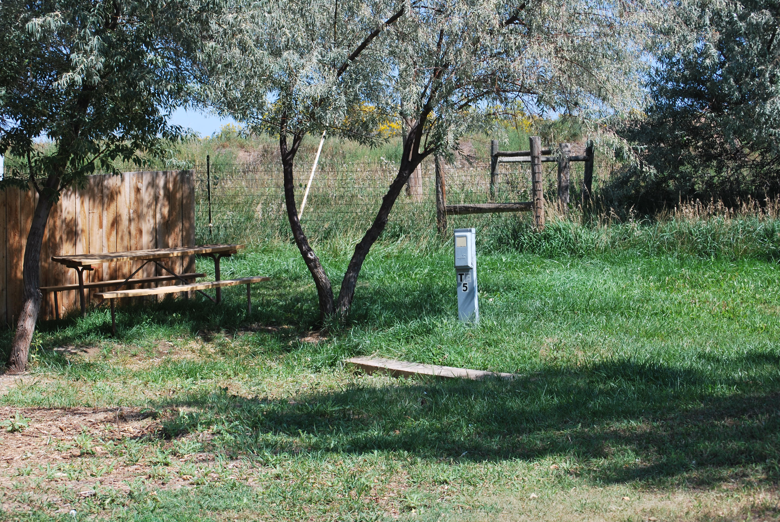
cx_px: 390
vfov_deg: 16.6
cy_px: 261
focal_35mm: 82
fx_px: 1790
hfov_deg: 24.6
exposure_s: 1/200
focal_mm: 55
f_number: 7.1
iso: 100
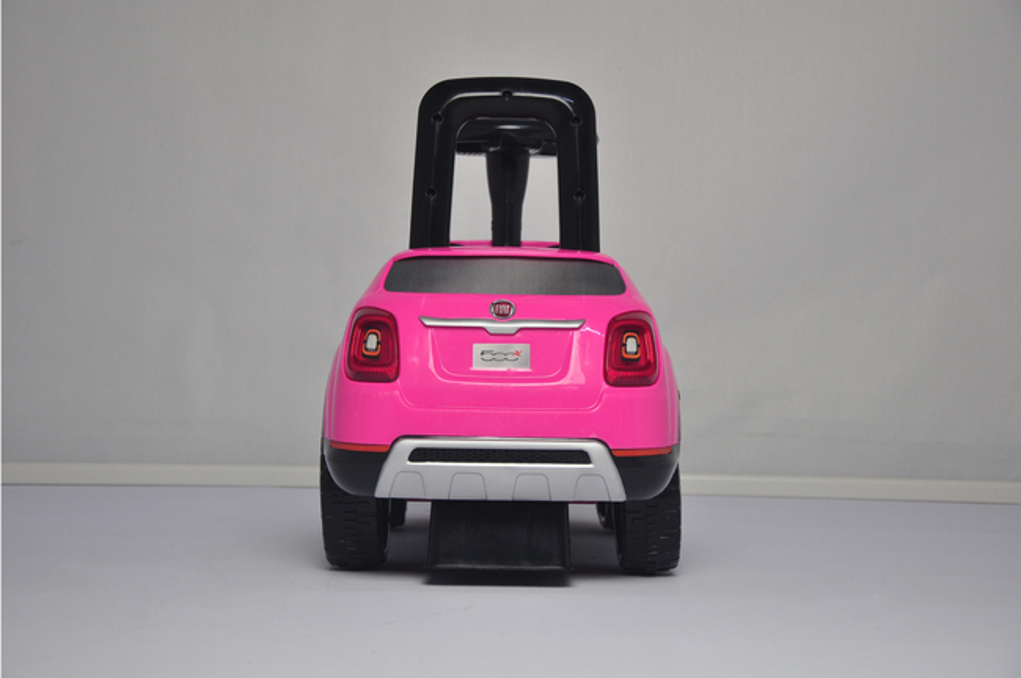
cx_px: 510
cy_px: 339
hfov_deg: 26.0
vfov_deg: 17.5
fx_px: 2210
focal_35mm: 78
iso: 560
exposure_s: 1/30
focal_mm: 52
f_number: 6.3
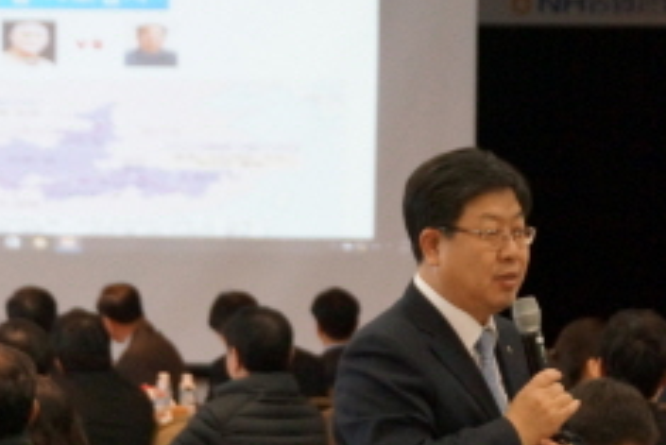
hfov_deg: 10.2
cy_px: 344
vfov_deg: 6.8
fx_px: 3721
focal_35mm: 201
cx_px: 434
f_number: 5
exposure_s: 1/100
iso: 3200
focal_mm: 70
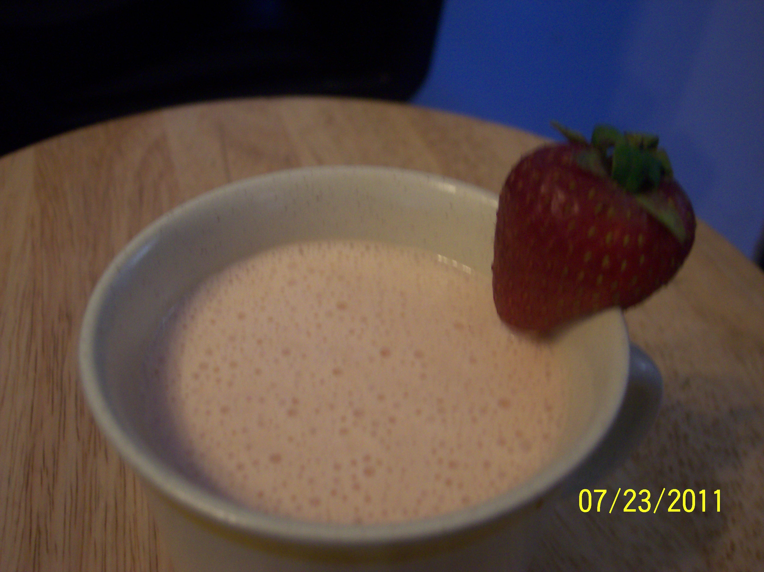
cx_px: 382
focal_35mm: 38
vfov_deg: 37.7
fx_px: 838
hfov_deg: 49.0
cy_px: 286
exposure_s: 1/20
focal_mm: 8
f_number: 2.8
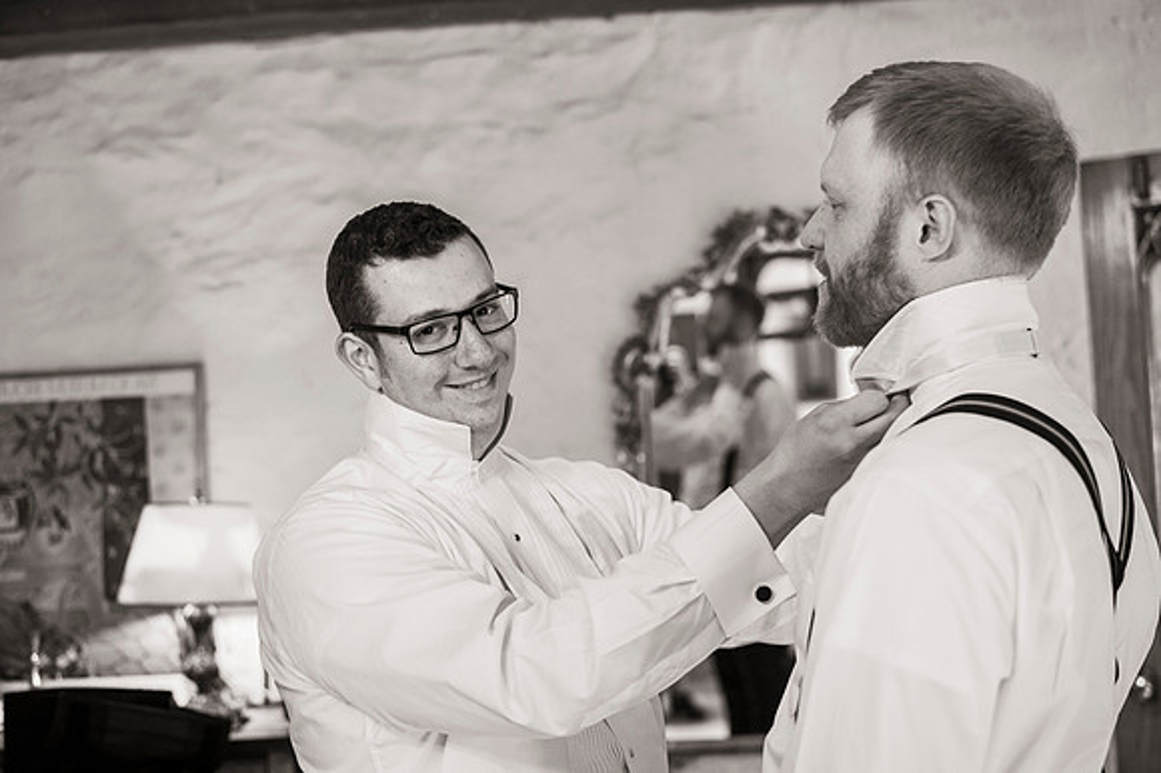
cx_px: 580
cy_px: 386
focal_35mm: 50
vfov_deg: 27.0
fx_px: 1612
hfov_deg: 39.6
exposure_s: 1/40
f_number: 2.8
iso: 1000
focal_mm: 50
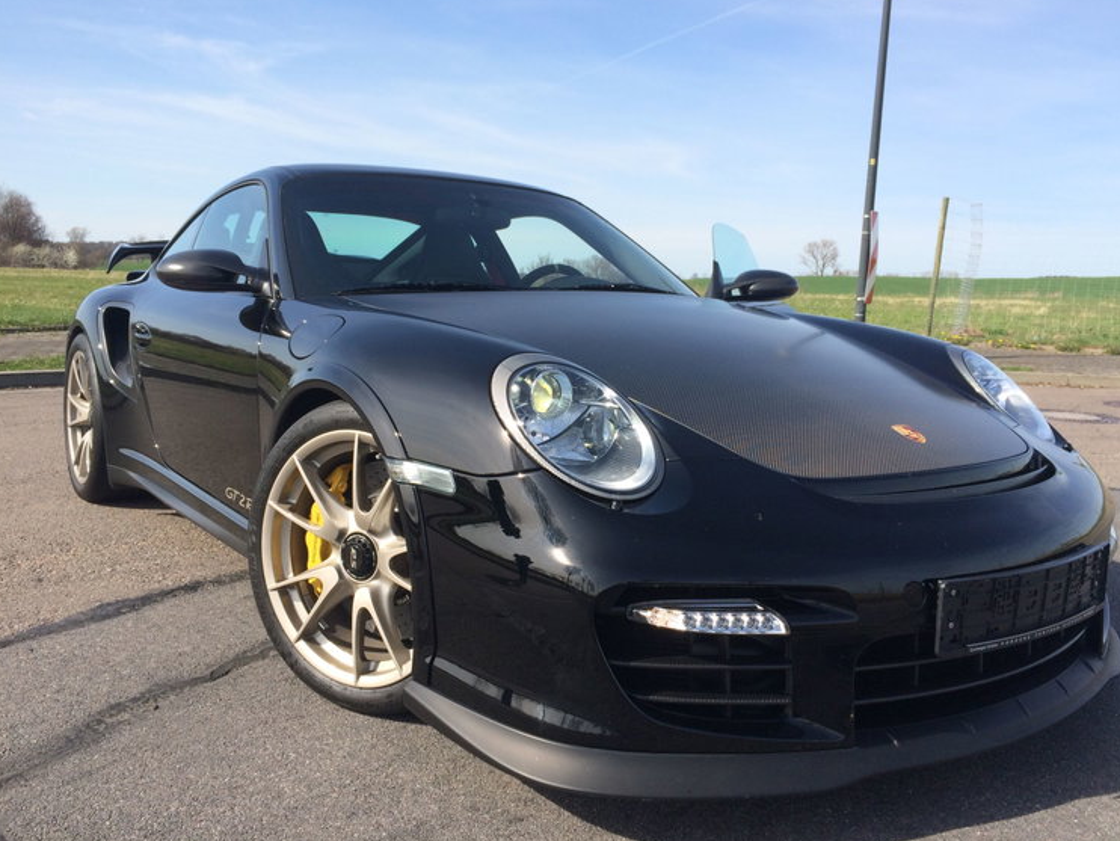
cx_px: 572
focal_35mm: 30
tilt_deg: -8.3
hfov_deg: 59.9
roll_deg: -1.6
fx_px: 971
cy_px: 412
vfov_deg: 46.8
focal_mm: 4.15
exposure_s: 1/1325
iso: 32
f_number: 2.2
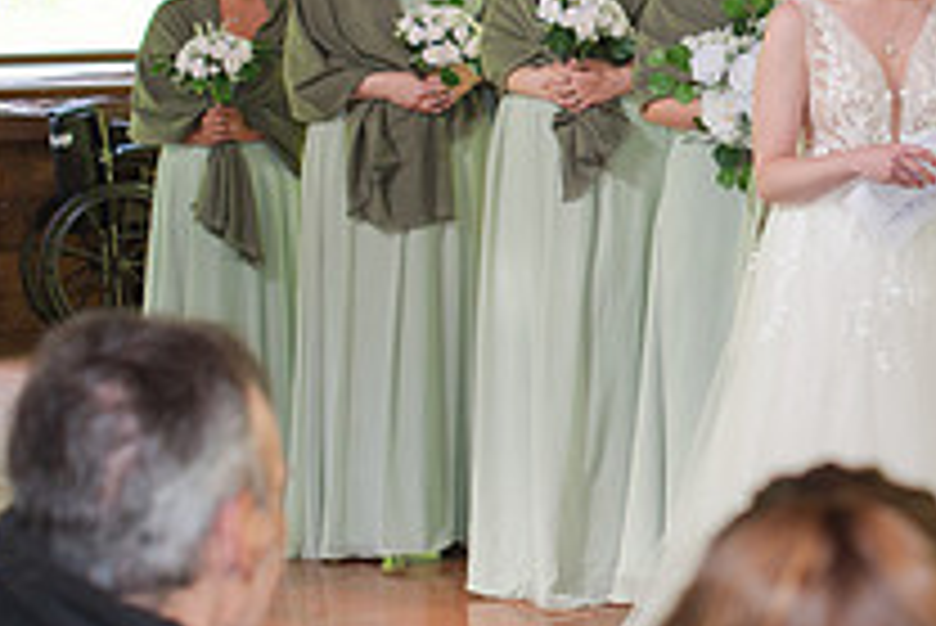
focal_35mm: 161
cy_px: 38
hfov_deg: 12.6
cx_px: 886
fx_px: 4189
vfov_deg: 8.5
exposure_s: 1/200
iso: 250
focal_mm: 50
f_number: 3.5
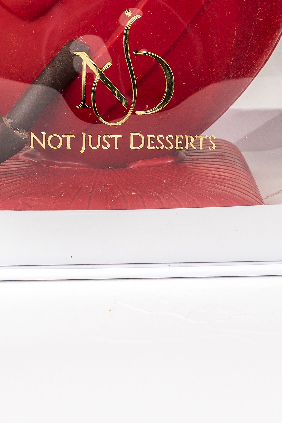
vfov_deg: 13.3
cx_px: 128
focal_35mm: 152
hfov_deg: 9.0
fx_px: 1784
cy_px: -26
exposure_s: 1/125
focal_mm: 45
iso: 100
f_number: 11
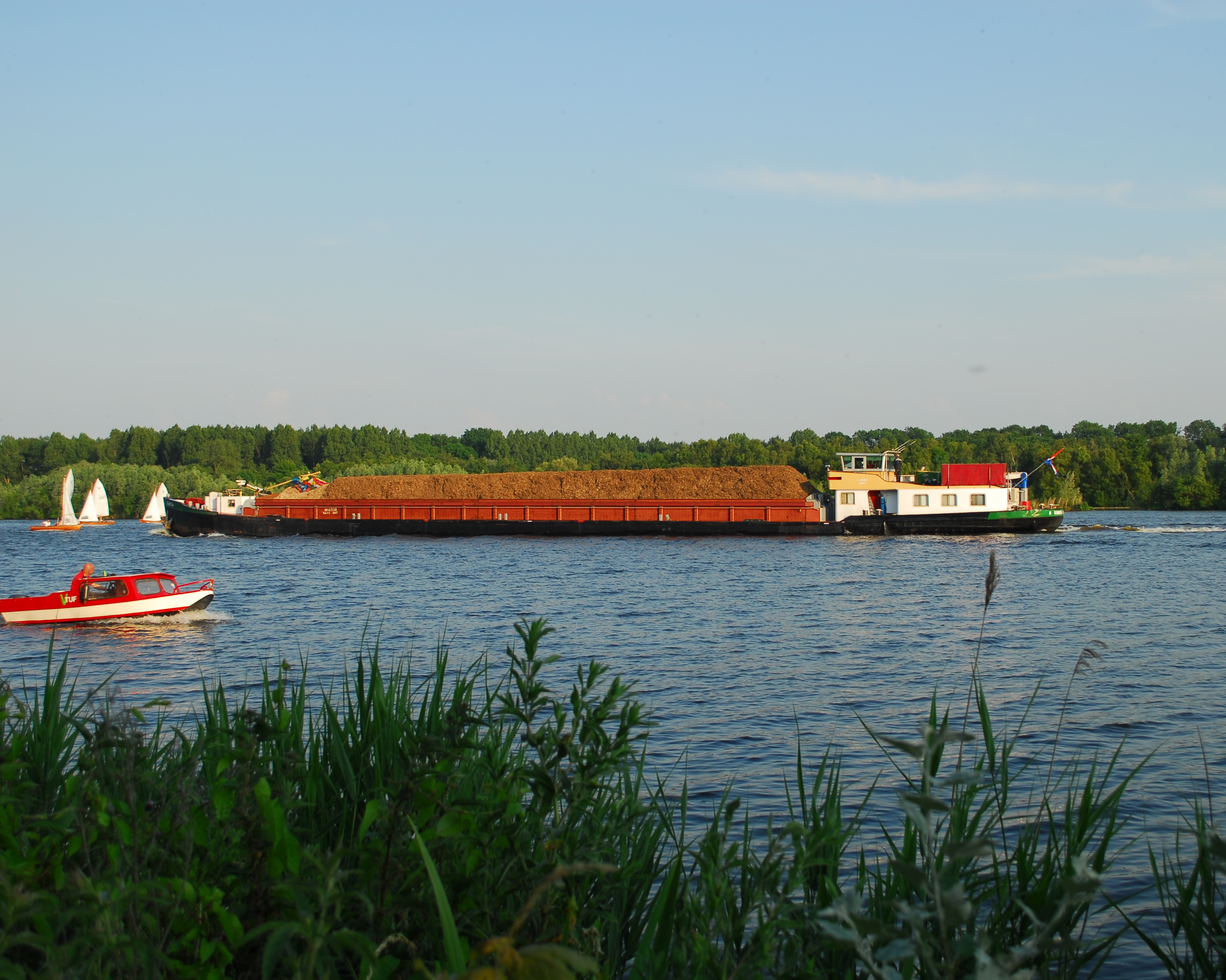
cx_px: 681
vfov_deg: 36.5
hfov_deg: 44.7
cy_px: 484
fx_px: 1488
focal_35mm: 41
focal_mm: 24
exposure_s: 1/320
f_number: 5
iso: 100
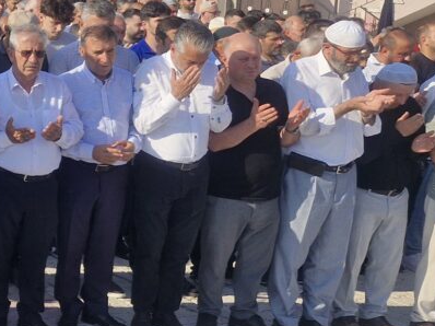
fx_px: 929
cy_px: 51
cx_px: -240
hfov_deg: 21.5
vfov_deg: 19.6
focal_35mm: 74
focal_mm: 5.54
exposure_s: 1/2088
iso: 50
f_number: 1.8
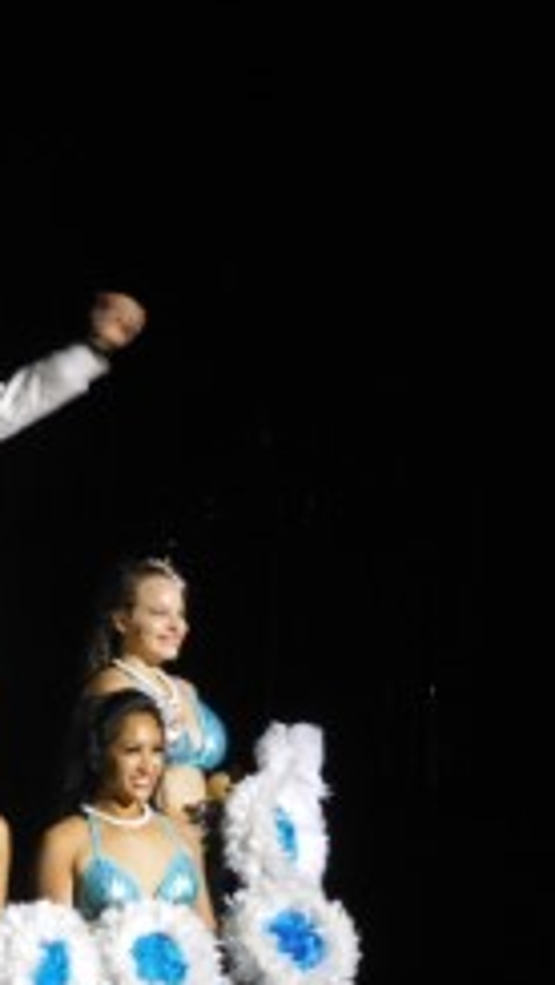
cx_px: -169
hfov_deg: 6.0
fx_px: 5227
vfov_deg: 10.8
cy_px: 651
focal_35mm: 200
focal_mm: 17.8
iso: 800
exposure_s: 1/25
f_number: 4.8
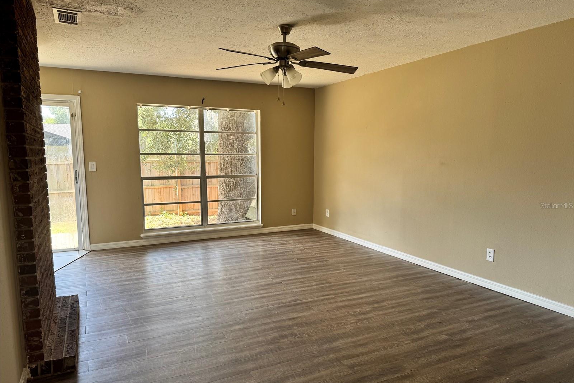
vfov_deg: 51.2
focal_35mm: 25
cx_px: 287
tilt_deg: -7.7
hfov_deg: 71.5
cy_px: 205
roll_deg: +0.3
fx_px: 399
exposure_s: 1/121
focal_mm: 6.76
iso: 80
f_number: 1.78
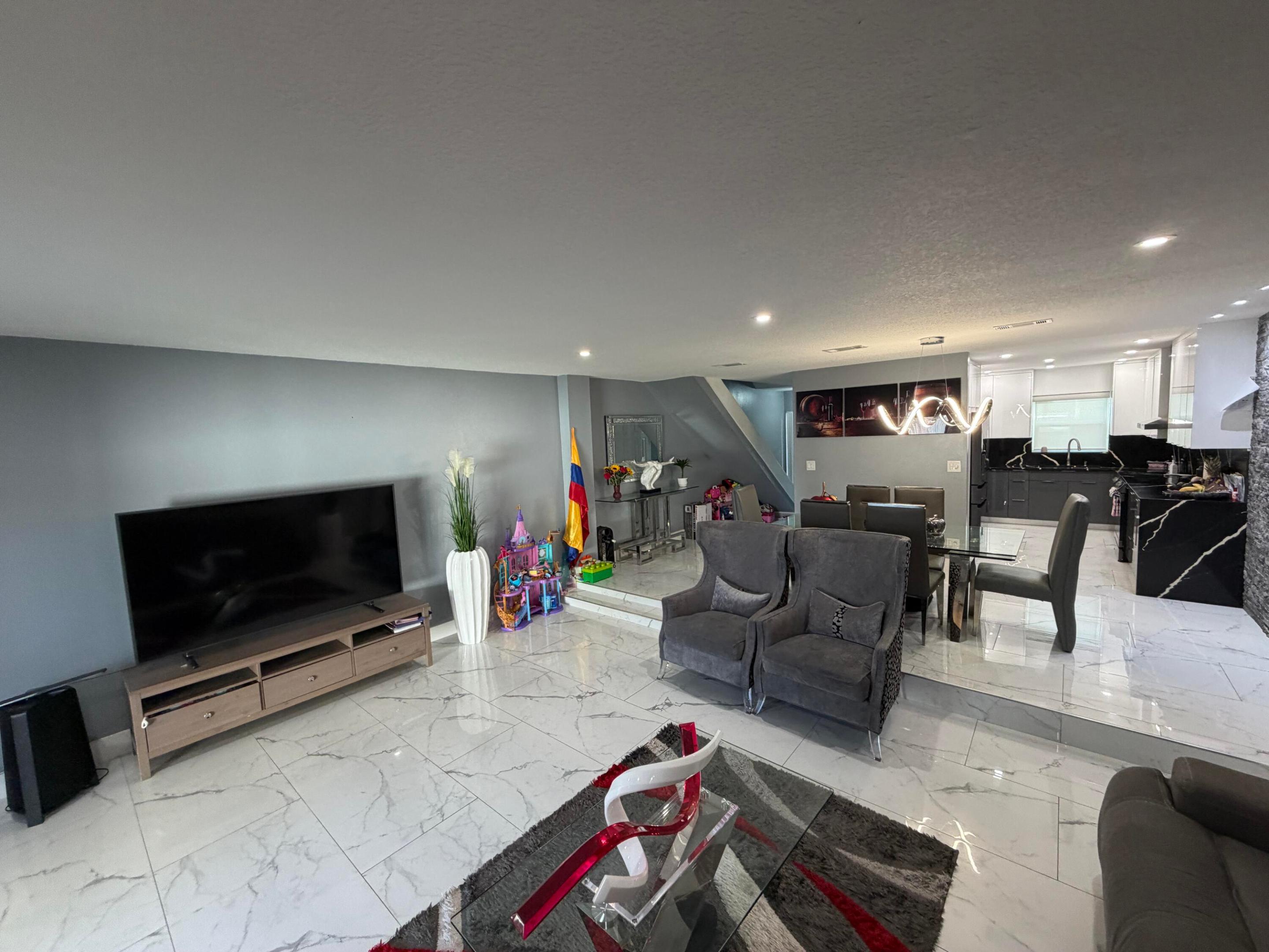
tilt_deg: -2.9
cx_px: 634
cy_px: 476
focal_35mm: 14
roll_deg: +4.3
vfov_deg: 85.7
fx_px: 513
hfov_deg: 102.1
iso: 200
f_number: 2.2
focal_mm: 2.22
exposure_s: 1/60
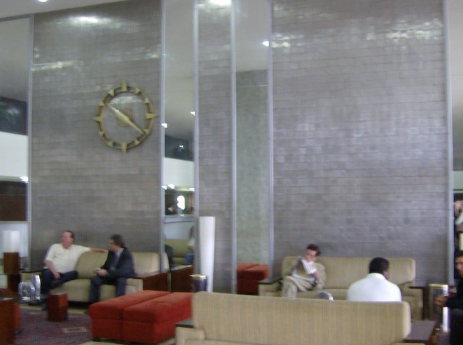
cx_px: 255
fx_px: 587
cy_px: 187
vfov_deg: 32.7
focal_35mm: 44
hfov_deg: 43.0
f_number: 2.8
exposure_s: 1/5.02
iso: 200
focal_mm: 6
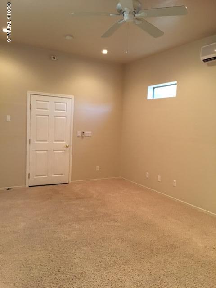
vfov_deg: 61.7
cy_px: 144
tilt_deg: -4.4
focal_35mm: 29
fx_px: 241
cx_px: 108
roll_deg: -2.9
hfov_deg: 48.2
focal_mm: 4.15
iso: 100
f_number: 2.2
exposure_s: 1/15
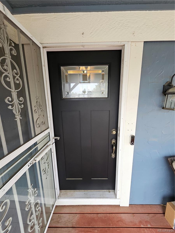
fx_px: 88
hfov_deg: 89.9
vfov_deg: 106.2
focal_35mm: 13
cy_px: 116
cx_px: 88
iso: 64
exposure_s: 1/60
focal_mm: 1.74
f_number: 2.2
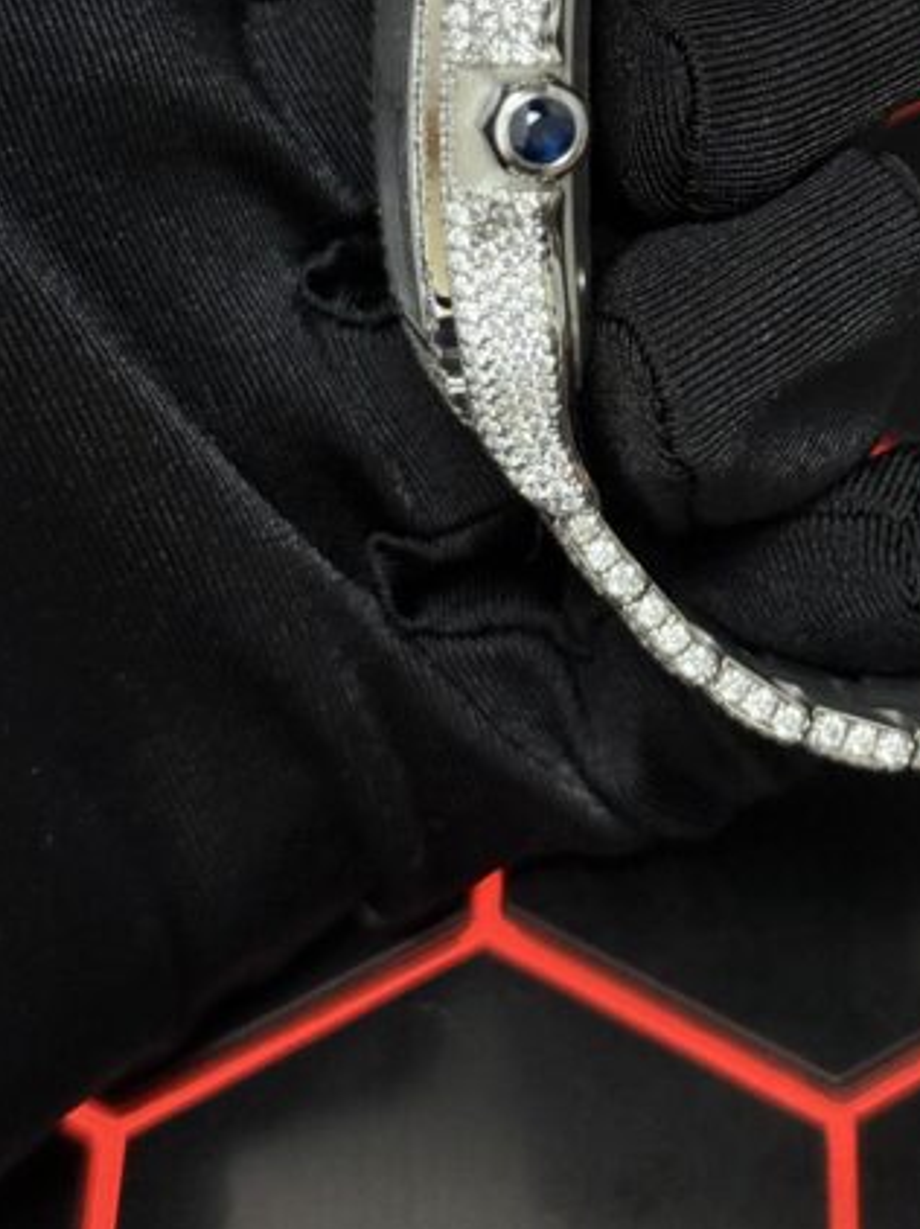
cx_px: 766
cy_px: 128
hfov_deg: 16.1
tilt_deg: -49.0
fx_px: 3228
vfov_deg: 21.1
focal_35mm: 91
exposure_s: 1/60
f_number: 1.78
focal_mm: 6.76
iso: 200
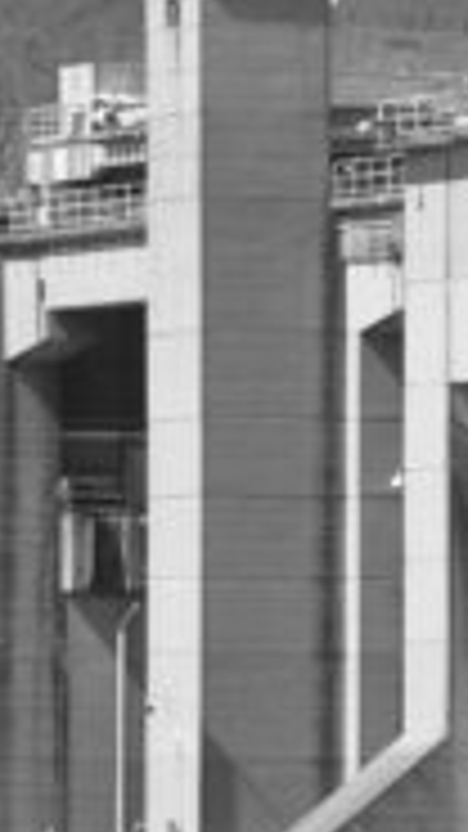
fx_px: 19754
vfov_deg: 2.4
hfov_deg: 1.4
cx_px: 1330
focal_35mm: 895
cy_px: 756
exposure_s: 1/1000
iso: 400
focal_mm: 140
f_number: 8
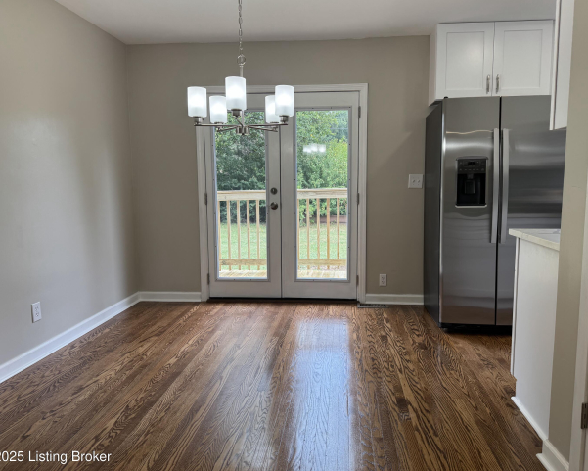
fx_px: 453
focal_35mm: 26
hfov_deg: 66.0
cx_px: 309
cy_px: 234
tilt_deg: -7.6
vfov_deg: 54.9
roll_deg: -0.3
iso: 64
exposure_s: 1/161
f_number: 1.78
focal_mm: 6.76
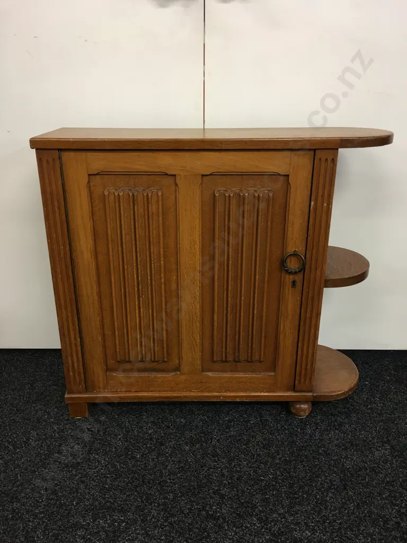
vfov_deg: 61.7
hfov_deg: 48.2
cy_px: 272
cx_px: 204
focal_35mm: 29
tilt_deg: -21.0
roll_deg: -0.7
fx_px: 455
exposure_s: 1/17
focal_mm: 4.15
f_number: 2.2
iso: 50
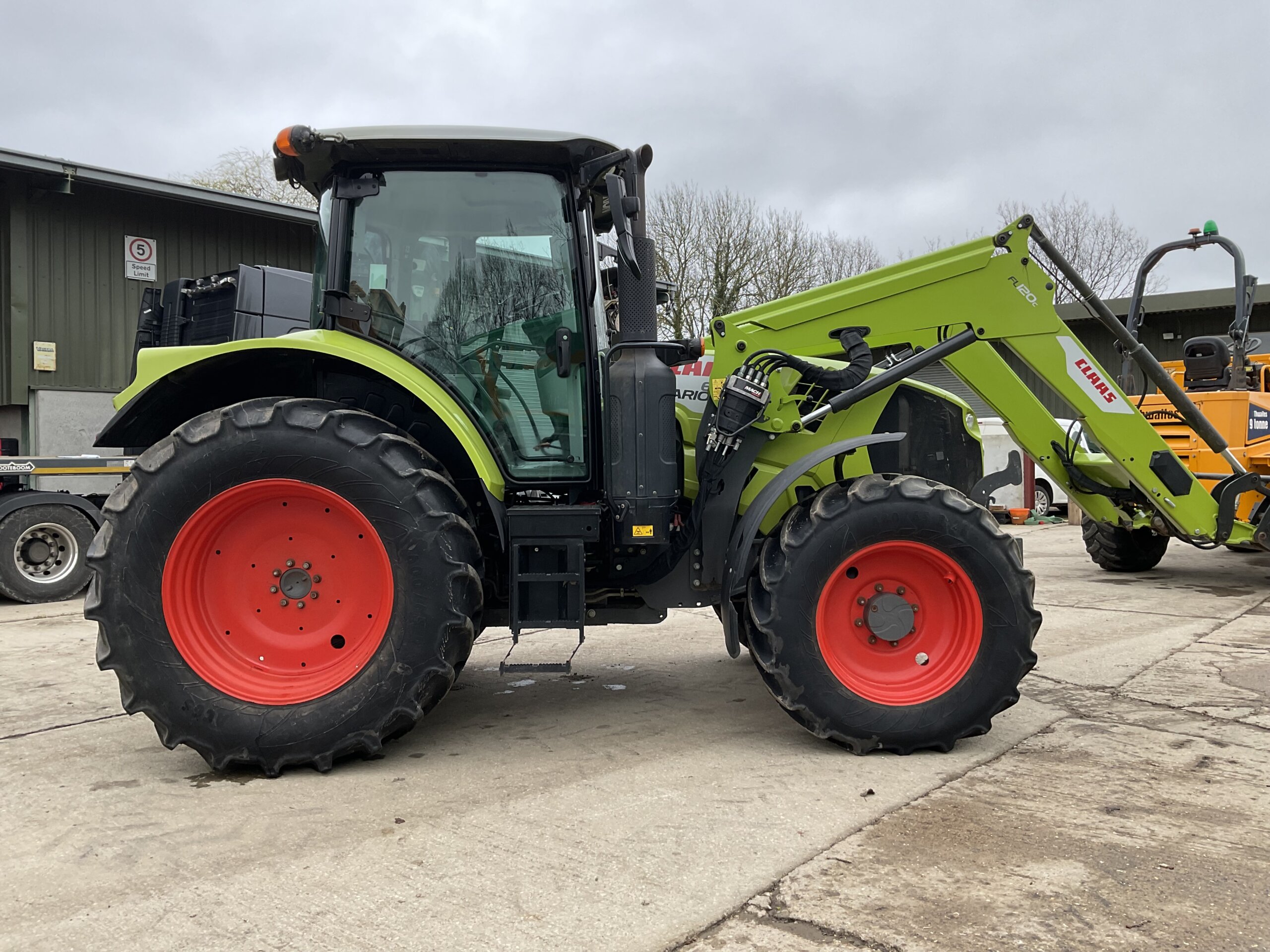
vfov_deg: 48.2
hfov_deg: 61.7
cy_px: 476
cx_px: 635
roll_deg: +0.6
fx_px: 1064
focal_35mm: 29
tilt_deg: -1.2
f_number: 1.8
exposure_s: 1/204
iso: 16
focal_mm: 3
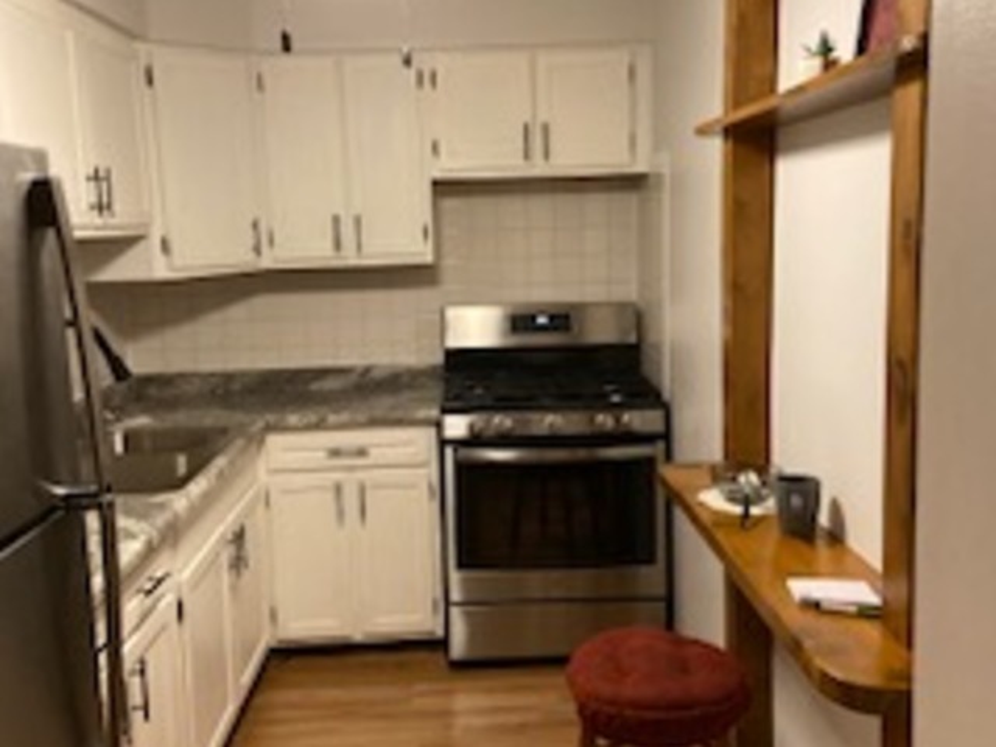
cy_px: 374
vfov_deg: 53.1
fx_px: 748
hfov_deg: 67.3
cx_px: 498
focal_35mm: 26
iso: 500
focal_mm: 4.25
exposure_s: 1/40
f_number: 1.8
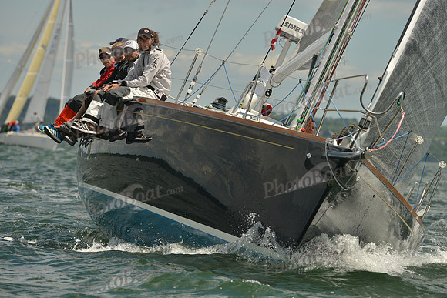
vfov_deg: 4.2
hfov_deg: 6.2
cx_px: 224
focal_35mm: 330
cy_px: 149
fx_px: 4098
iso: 200
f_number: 7.1
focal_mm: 330
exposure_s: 1/800
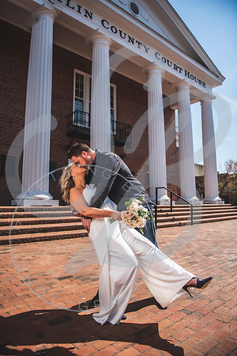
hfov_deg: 53.1
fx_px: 237
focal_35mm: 24
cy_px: 178
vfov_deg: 73.7
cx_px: 118
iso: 100
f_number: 2.8
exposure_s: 1/2500
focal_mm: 24
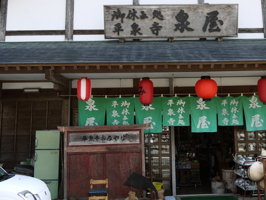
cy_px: 71
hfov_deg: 44.6
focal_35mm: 42
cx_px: 160
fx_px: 323
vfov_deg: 34.1
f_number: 5
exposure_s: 1/200
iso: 100
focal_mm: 14
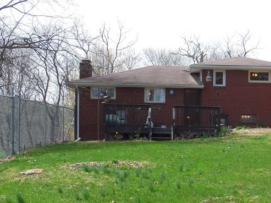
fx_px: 650
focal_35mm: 83
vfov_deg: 17.7
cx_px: 201
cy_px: 155
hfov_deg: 23.3
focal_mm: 7.1
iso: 125
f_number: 3.6
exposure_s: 1/640
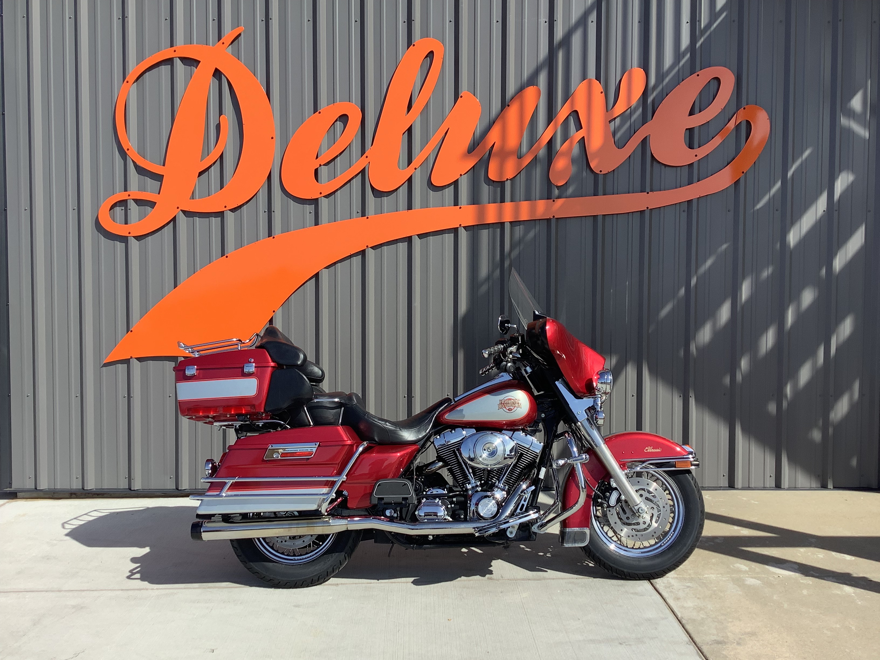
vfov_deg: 45.4
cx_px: 440
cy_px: 330
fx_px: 788
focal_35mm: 31
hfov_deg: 58.4
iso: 25
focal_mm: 3.3
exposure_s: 1/1031
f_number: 2.4
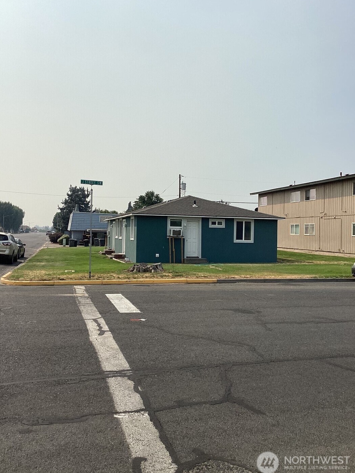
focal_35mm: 32
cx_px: 177
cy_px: 234
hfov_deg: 44.2
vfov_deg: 56.8
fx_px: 438
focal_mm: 3.3
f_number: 2.4
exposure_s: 1/2915
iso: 25
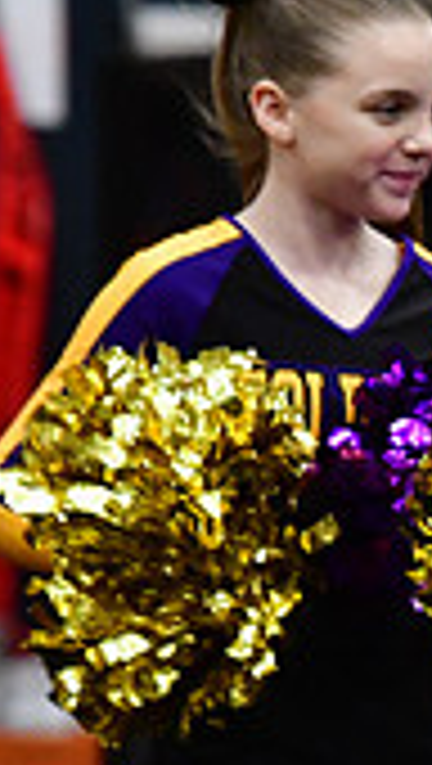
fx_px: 21766
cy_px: 493
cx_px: 1188
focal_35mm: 1072
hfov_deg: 1.1
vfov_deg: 2.0
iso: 4000
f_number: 3.5
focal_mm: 200
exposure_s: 1/500
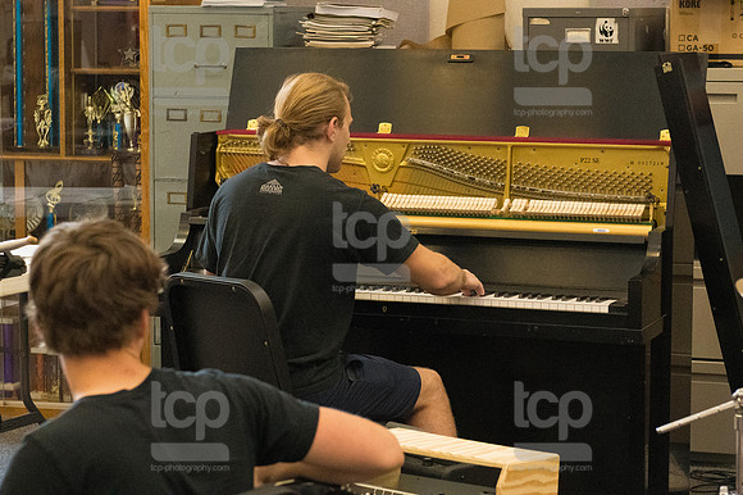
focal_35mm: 105
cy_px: 248
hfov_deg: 19.5
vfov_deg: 13.0
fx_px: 2166
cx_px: 372
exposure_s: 1/400
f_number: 5.6
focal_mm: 70
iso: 10000
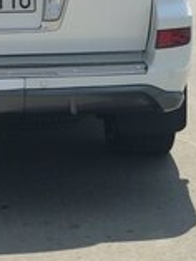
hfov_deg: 8.2
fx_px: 1357
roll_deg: -0.9
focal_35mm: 180
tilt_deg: -3.3
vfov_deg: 10.8
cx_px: -30
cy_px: -57
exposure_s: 1/567
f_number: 2.8
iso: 20
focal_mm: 6.6
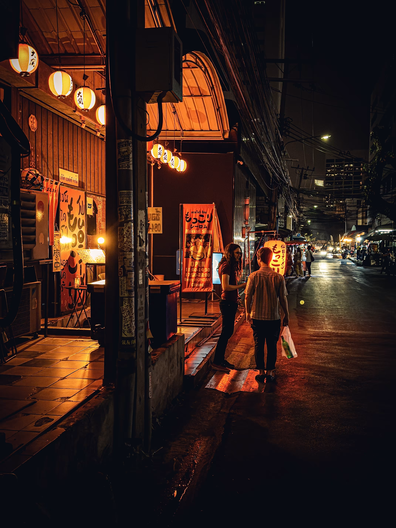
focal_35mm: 35
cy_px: 264
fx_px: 534
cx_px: 198
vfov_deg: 52.6
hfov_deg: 40.7
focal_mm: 6.86
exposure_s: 1/25
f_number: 1.8
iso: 1000
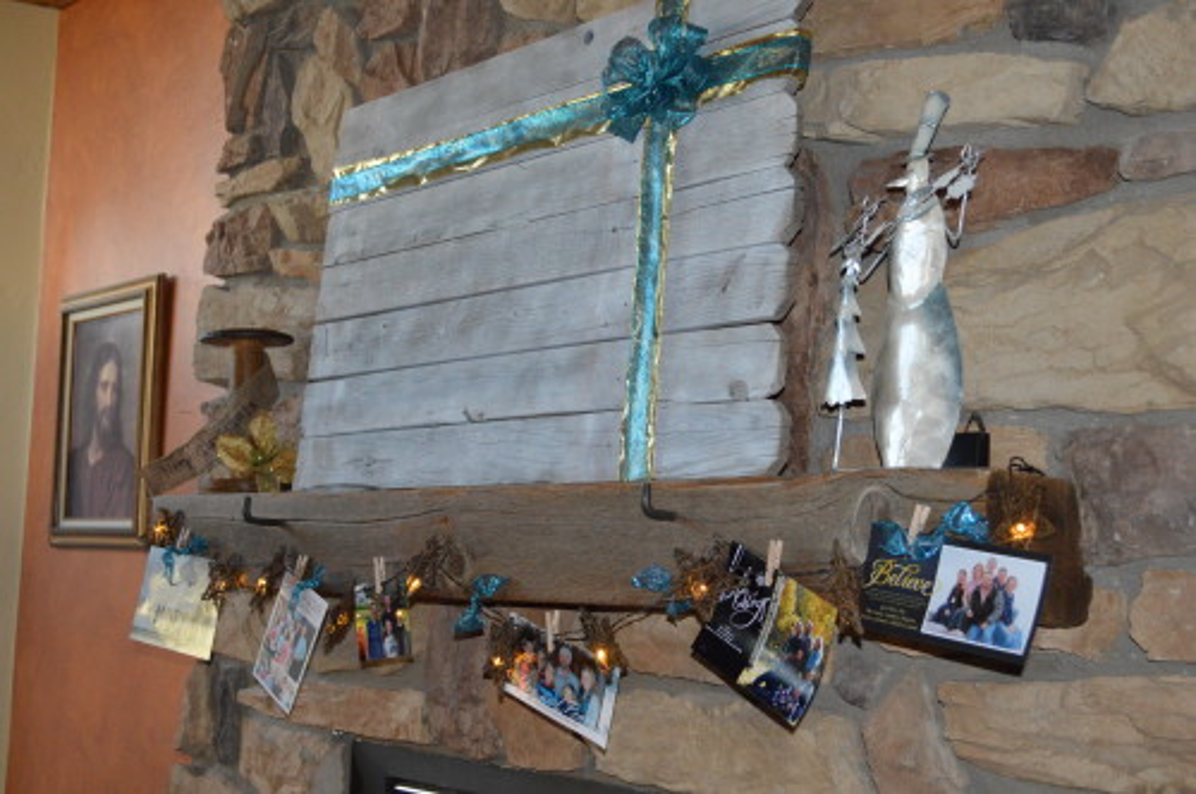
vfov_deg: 28.0
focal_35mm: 48
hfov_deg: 41.2
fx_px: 1593
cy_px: 397
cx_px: 598
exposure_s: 1/60
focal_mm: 32
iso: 2200
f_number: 4.8
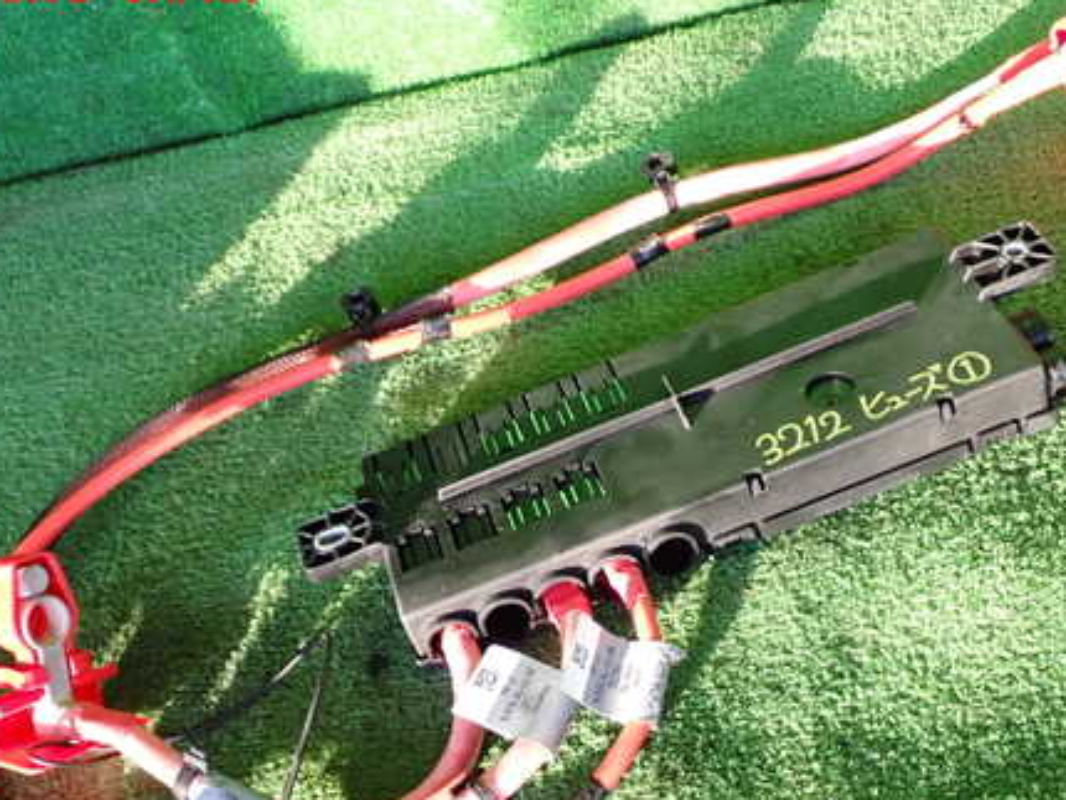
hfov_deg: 36.1
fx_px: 1633
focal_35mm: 53
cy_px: 513
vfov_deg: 27.4
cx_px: 550
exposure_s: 1/125
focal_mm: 6.83
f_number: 2.7
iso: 500
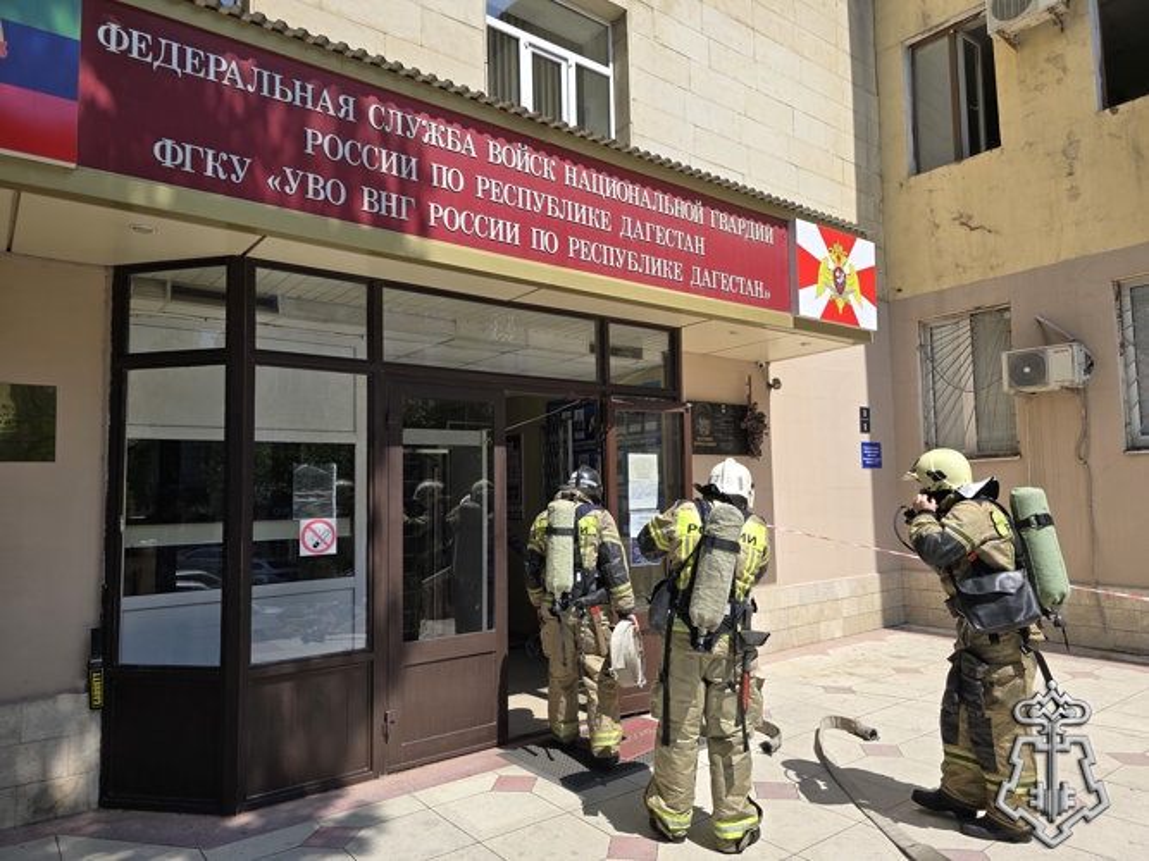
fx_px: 763
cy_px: 430
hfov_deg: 73.9
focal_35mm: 23
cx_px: 574
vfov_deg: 58.9
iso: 12
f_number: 1.7
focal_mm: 6.3
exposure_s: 1/655
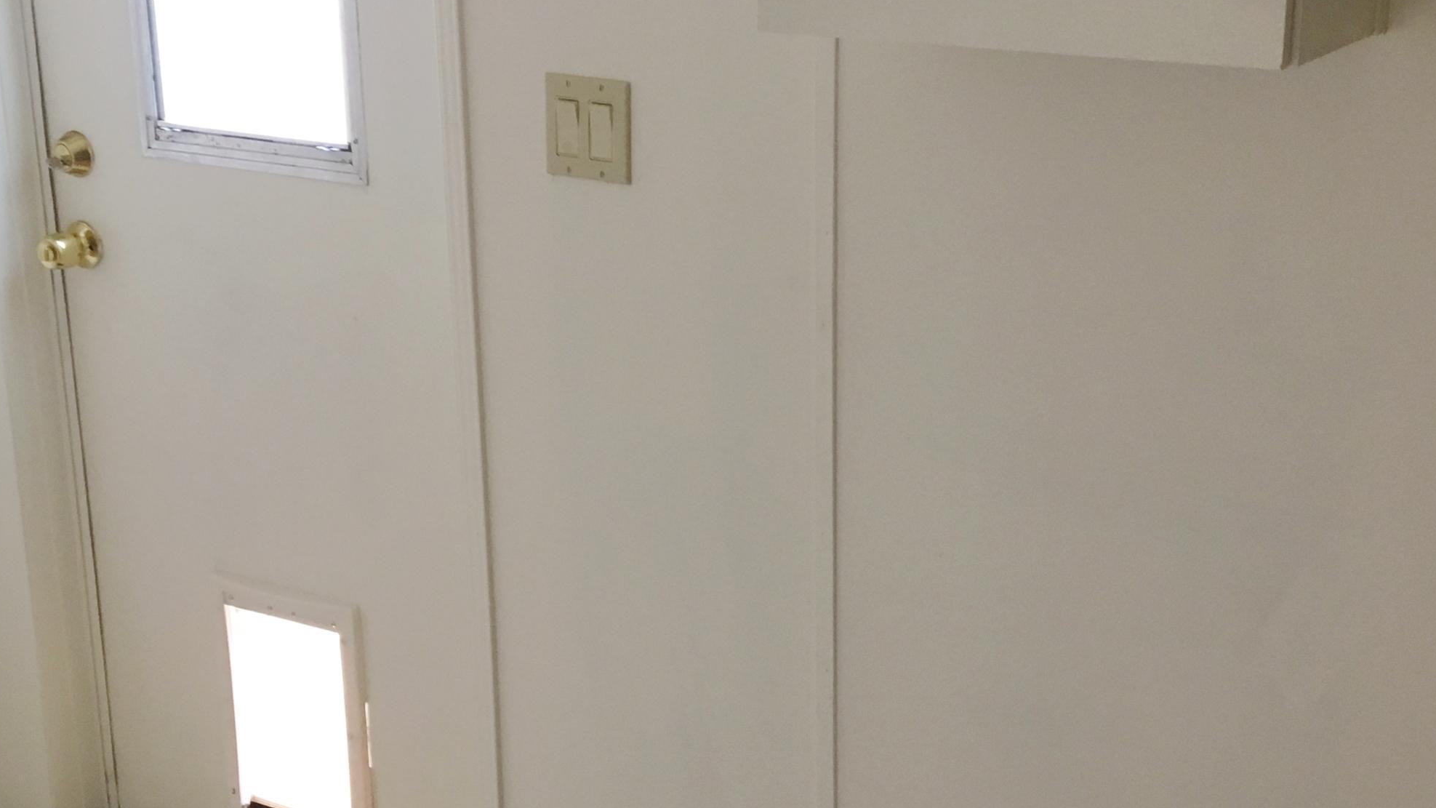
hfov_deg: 42.5
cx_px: 918
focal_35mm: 48
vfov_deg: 24.9
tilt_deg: -14.0
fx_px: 1828
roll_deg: -2.2
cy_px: 313
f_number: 2.2
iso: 100
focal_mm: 4.15
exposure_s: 1/30
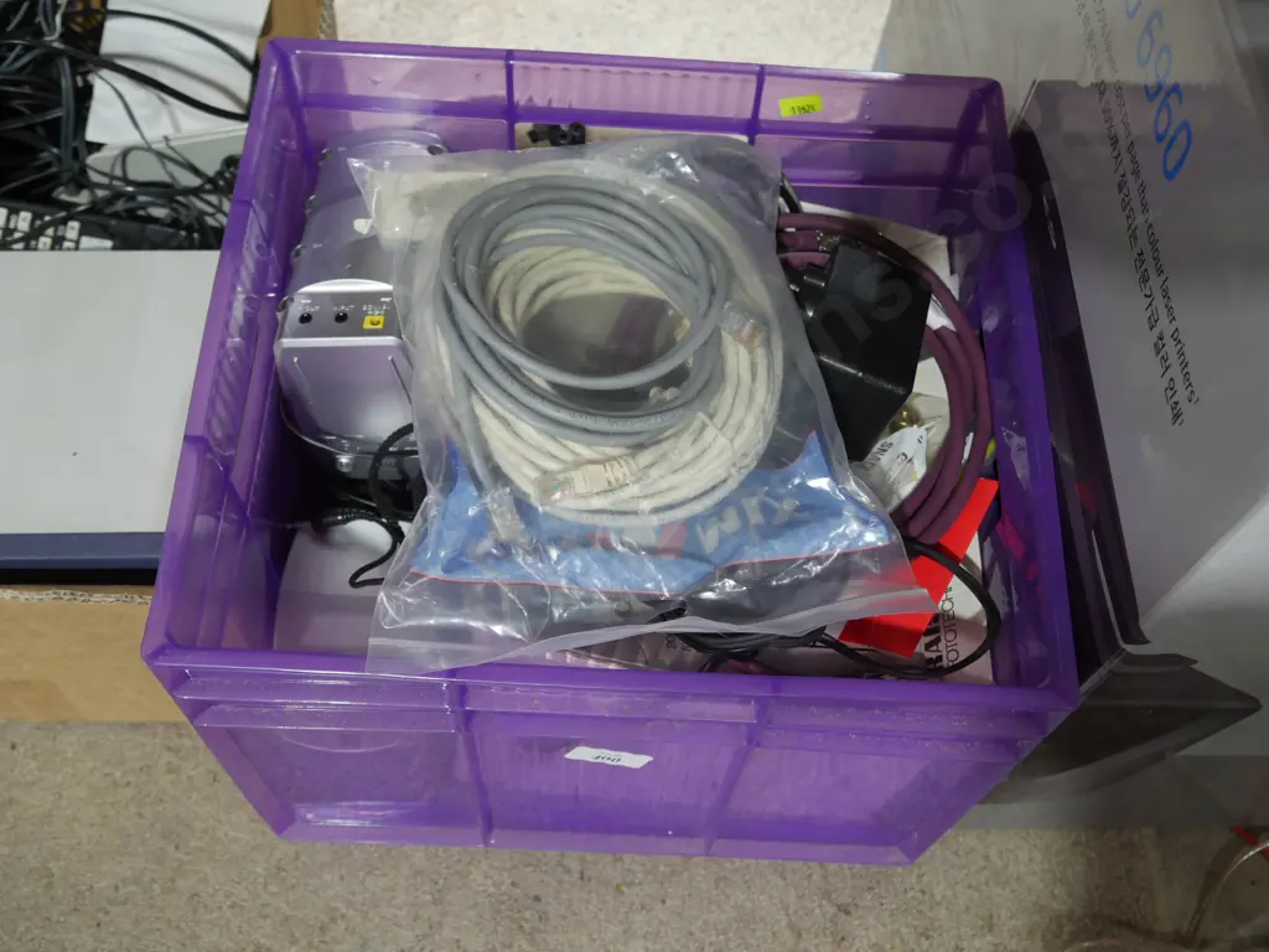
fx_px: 1466
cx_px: 634
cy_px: 476
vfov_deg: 36.0
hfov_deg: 46.8
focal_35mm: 40
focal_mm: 20
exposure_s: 1/60
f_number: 4.4
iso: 1000
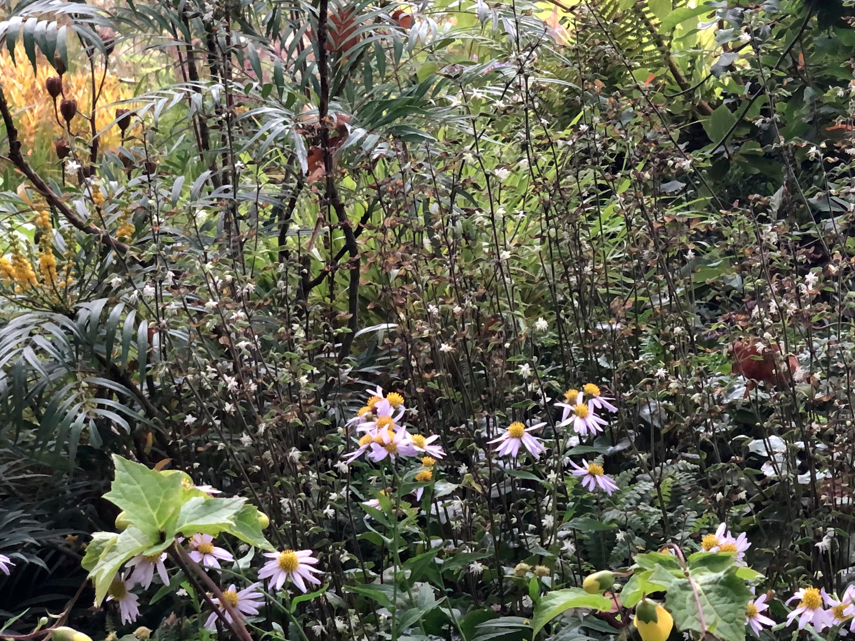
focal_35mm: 88
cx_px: 694
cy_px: 376
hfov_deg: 21.9
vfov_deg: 16.8
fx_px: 2173
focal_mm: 6
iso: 100
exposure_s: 1/60
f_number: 2.4
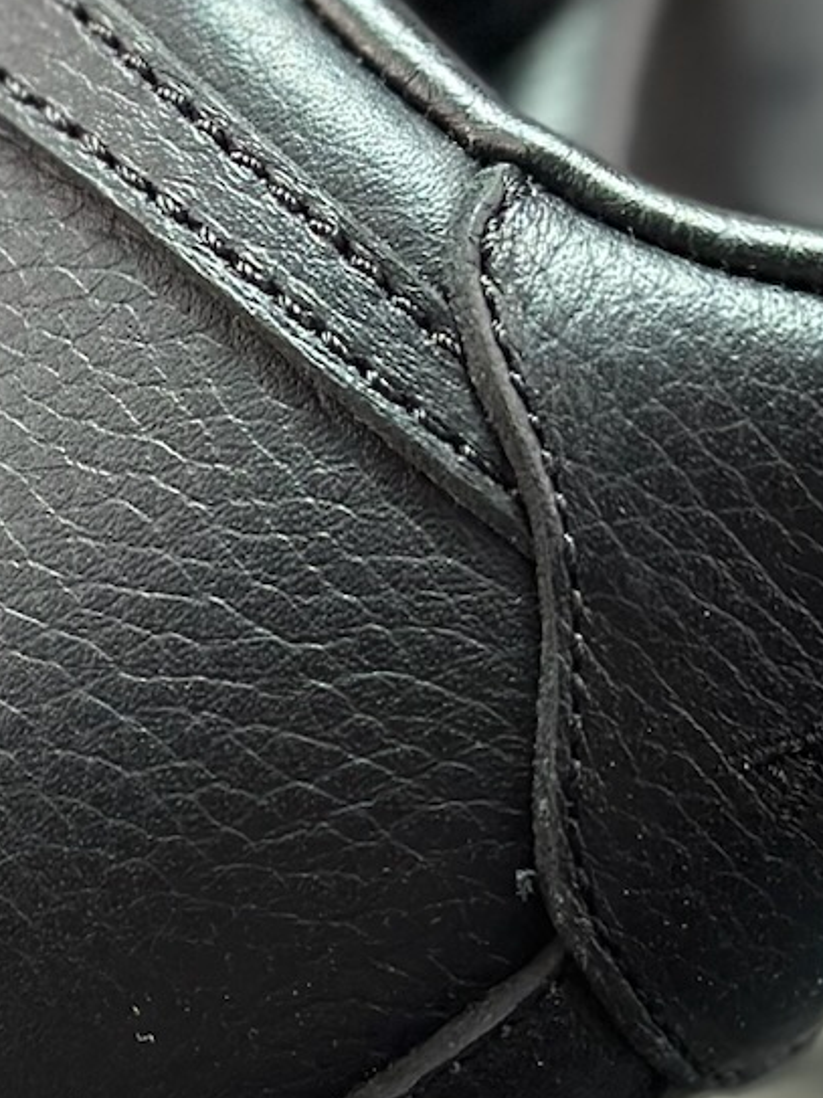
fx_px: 5740
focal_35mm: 181
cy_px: 166
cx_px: -190
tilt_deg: -55.1
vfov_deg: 10.9
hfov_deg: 8.1
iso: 80
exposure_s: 1/218
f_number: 1.78
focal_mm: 6.86
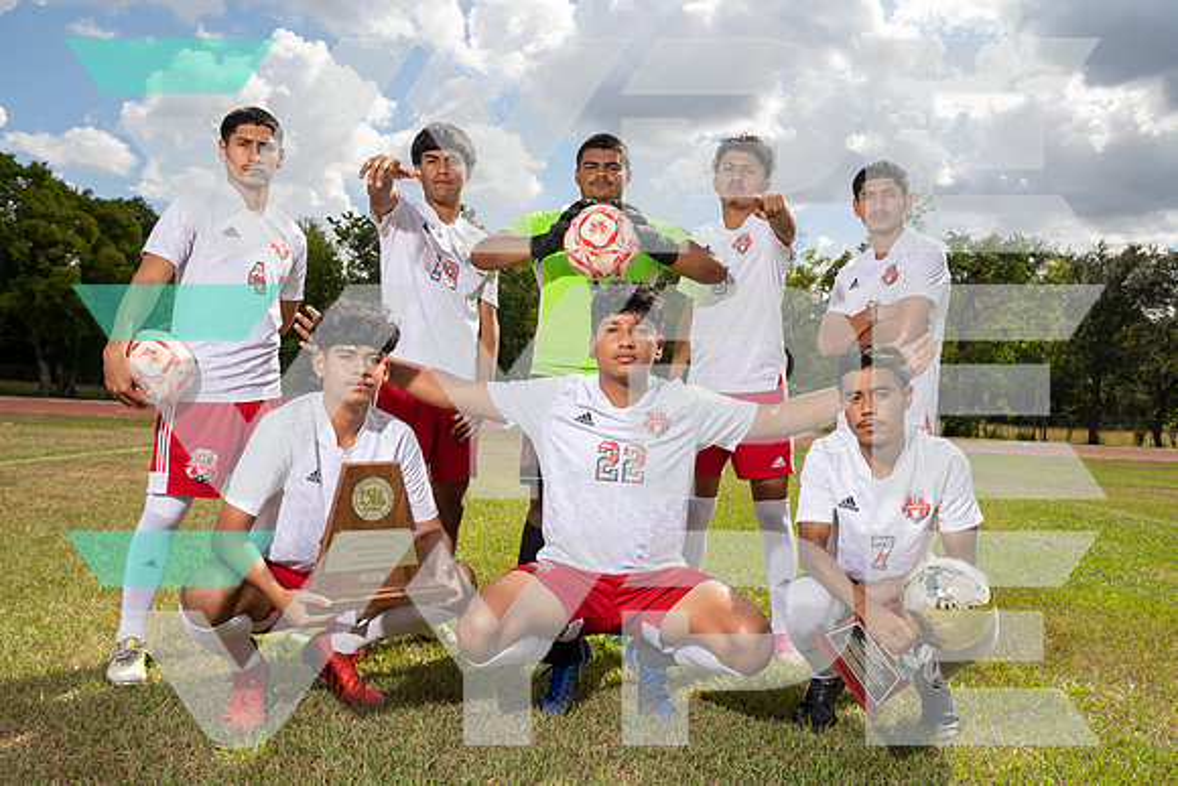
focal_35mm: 31
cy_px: 393
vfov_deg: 42.3
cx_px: 589
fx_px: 1015
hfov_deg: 60.3
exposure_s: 1/250
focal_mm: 31
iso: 100
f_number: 8
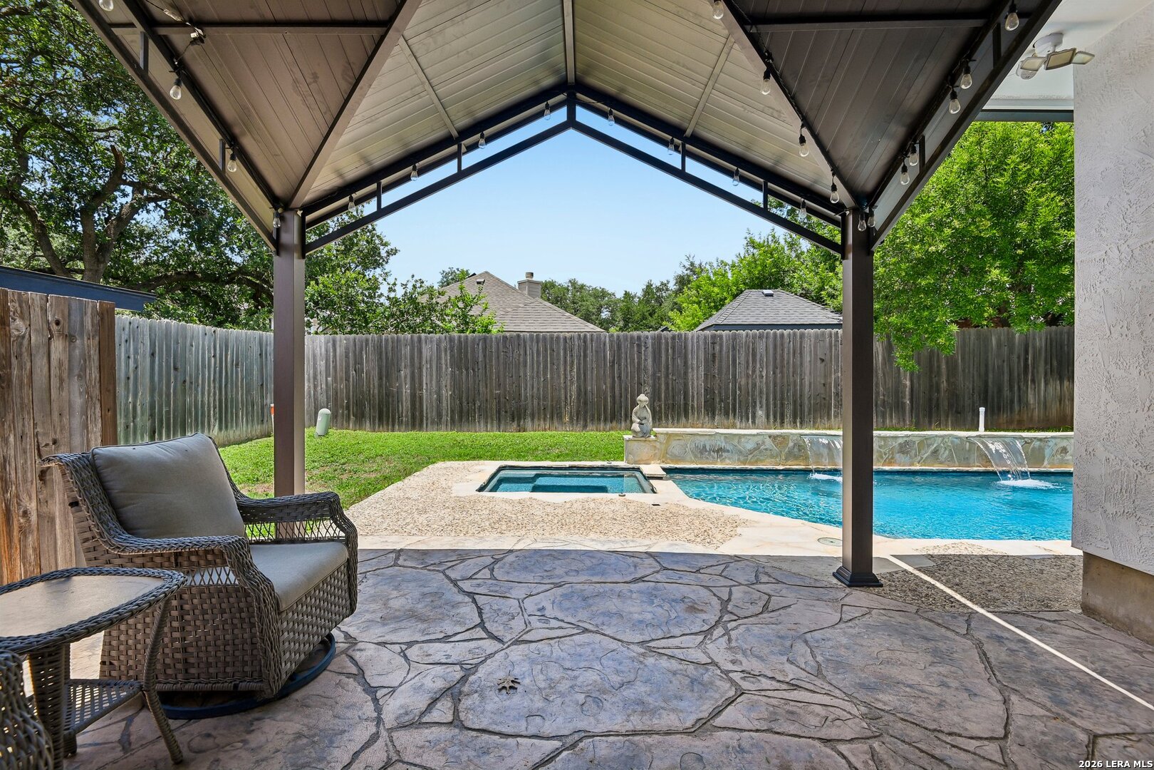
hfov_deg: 96.7
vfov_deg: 73.7
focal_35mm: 16
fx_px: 513
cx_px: 577
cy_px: 385
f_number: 8
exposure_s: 1/400
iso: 400
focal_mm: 16
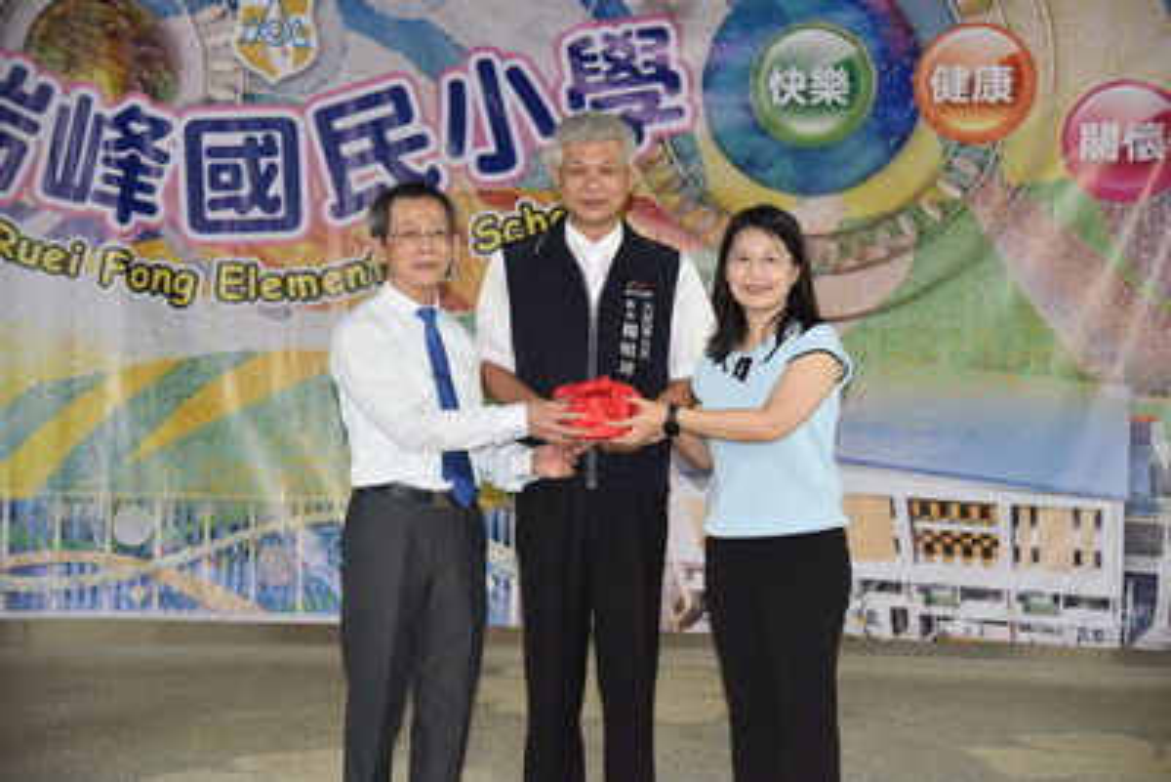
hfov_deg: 30.9
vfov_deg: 20.9
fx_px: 2115
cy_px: 391
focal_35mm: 65
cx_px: 586
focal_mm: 65
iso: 1400
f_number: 4
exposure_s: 1/60
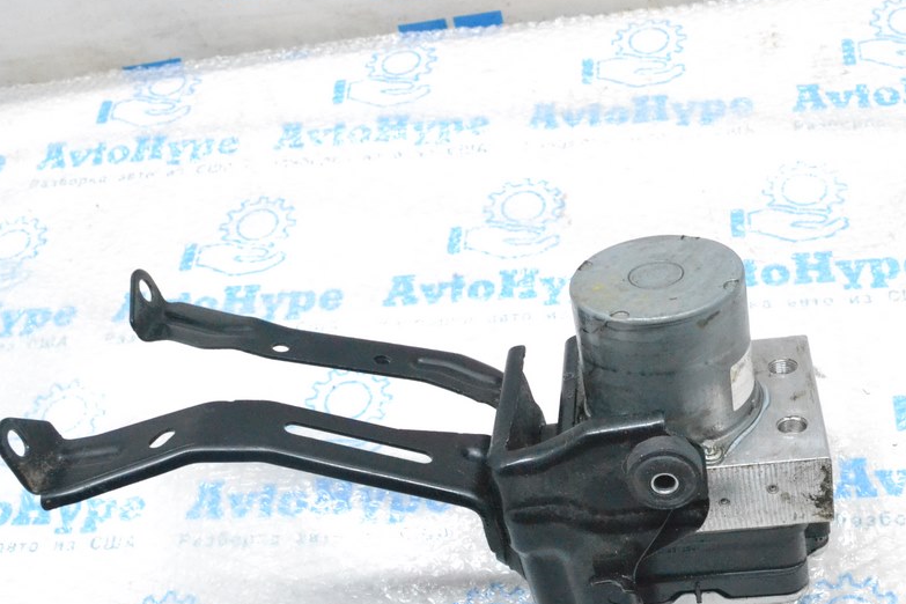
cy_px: 369
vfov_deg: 26.4
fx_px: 1283
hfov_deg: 38.7
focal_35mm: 51
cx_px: 537
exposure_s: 1/160
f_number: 9
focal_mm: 26
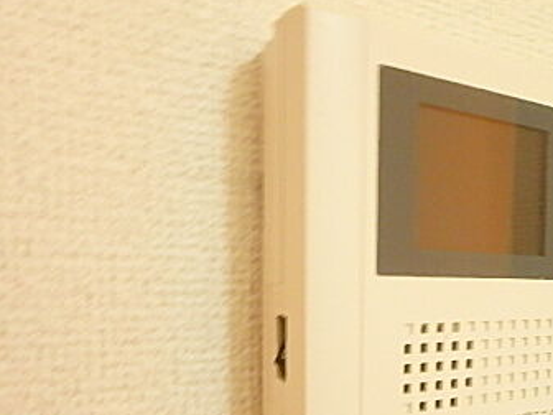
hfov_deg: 44.4
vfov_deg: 34.8
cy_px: 334
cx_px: 446
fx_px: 639
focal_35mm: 40
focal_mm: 3.7
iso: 800
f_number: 3.5
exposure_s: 1/13
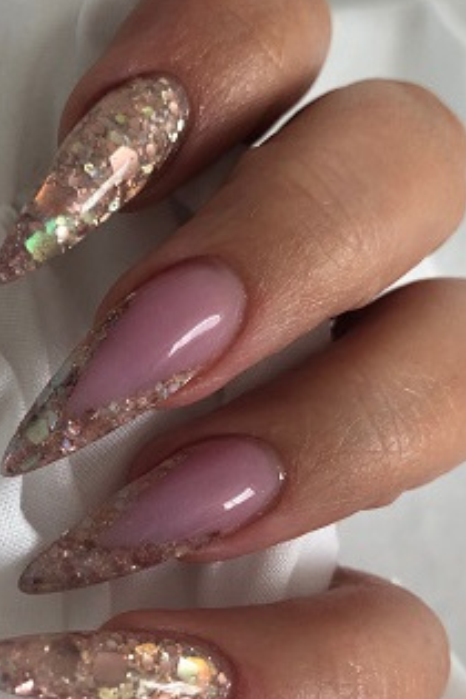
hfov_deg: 35.4
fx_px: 718
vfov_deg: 51.7
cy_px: 395
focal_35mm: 37
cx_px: 135
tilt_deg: -47.5
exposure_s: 1/120
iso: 50
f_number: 1.8
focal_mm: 3.99
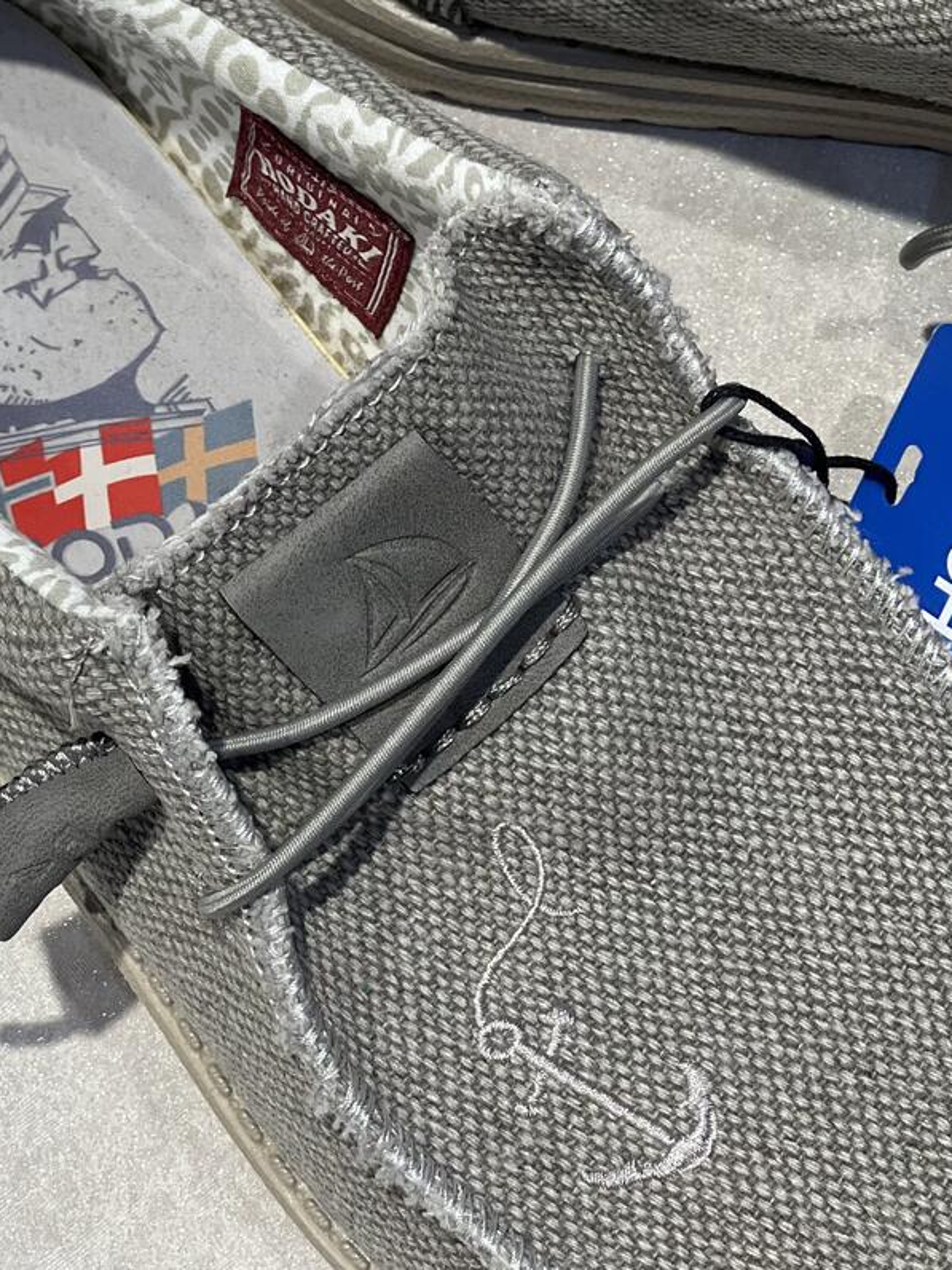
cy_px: 321
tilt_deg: -65.8
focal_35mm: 129
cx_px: 335
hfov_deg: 11.5
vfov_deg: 15.2
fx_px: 4730
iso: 80
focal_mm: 9
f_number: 2.8
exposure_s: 1/100
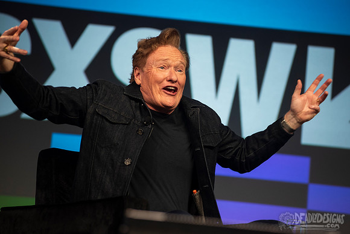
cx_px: 188
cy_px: 109
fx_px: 1667
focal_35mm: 171
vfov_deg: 8.0
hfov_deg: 12.0
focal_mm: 160
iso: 1250
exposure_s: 1/320
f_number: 4
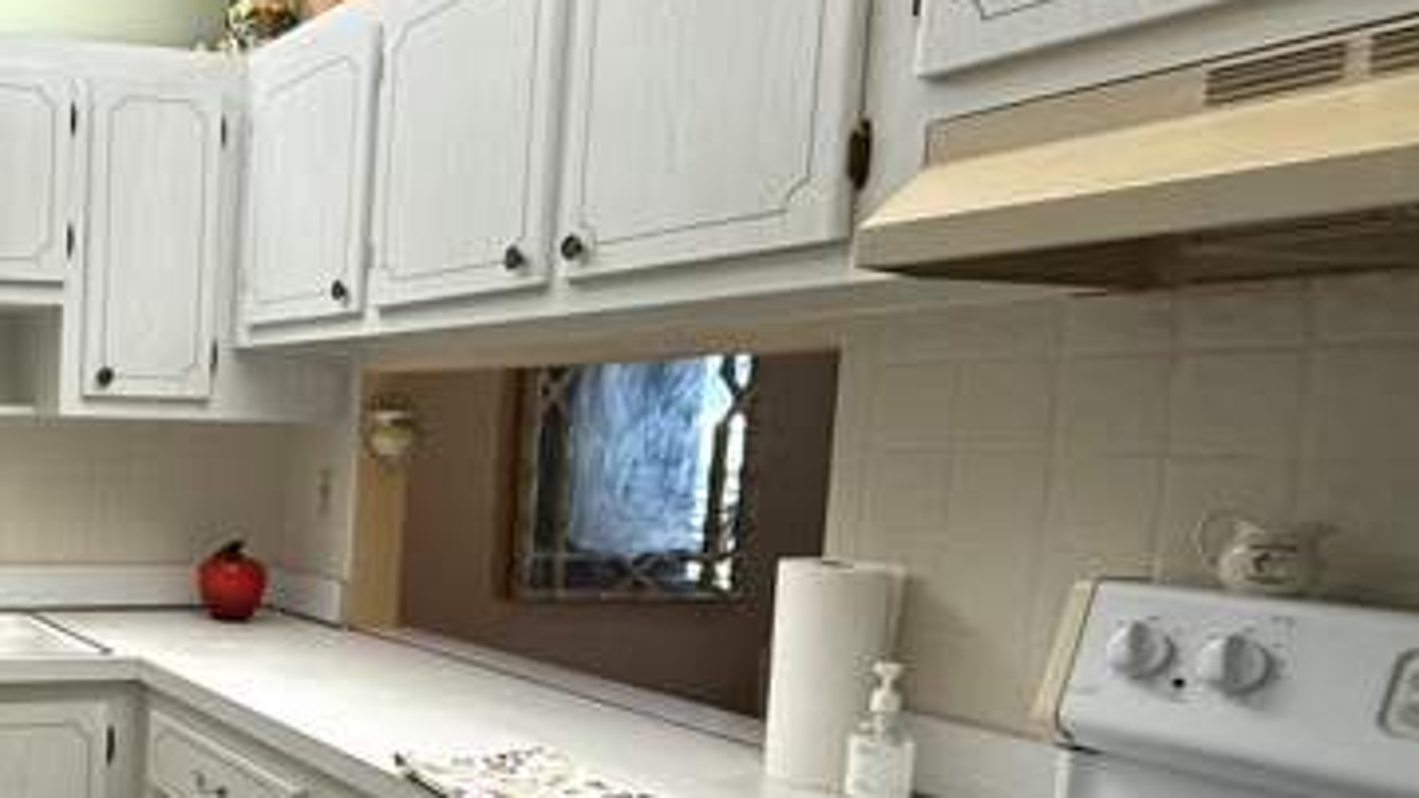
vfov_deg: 34.3
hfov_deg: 46.4
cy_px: 537
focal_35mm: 34
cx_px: -63
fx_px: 1279
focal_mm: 2.22
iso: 160
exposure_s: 1/120
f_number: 2.2
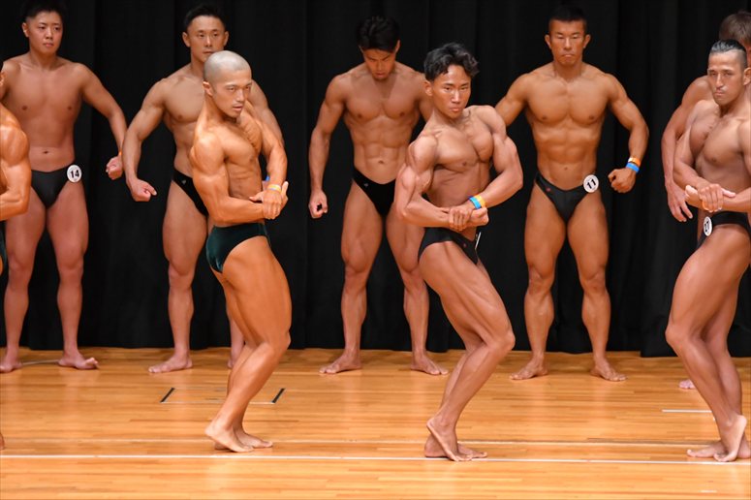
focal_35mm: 285
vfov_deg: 4.8
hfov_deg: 7.2
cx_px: 376
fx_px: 5943
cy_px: 250
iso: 5000
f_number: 5.6
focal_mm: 190
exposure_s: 1/400
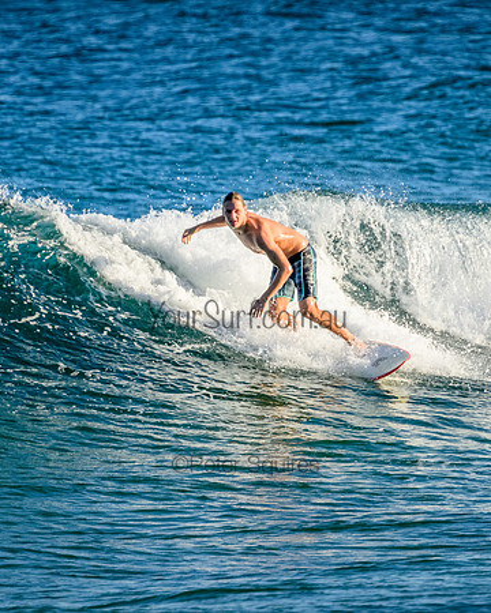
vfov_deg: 1.7
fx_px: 20457
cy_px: 306
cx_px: 246
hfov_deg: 1.4
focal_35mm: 1126
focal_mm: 800
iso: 1800
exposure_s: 1/2000
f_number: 11
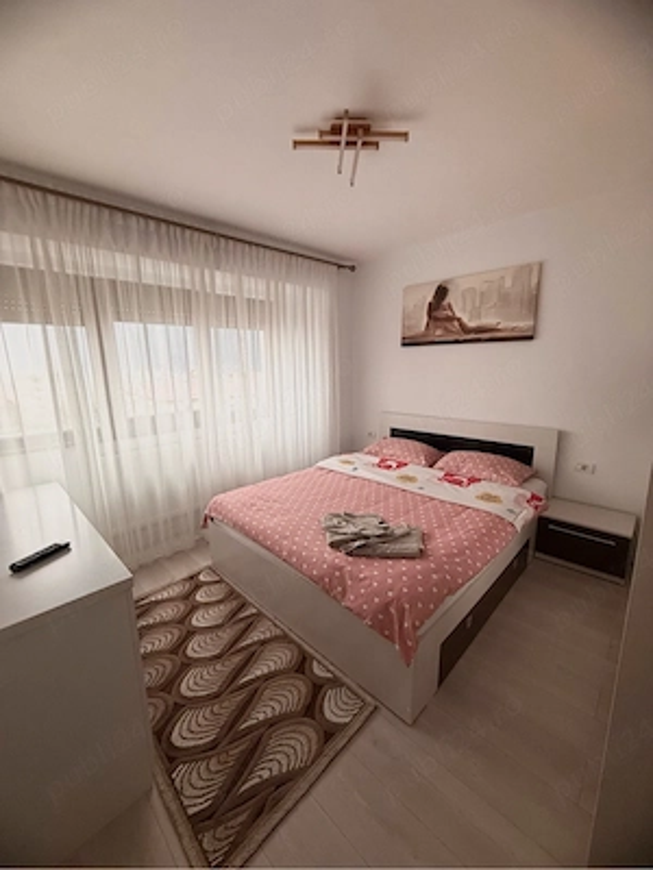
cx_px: 326
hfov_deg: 85.7
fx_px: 352
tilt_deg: -10.0
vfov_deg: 102.1
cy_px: 435
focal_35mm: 14
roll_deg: +0.6
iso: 200
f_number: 2.2
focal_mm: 2.22
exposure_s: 1/50
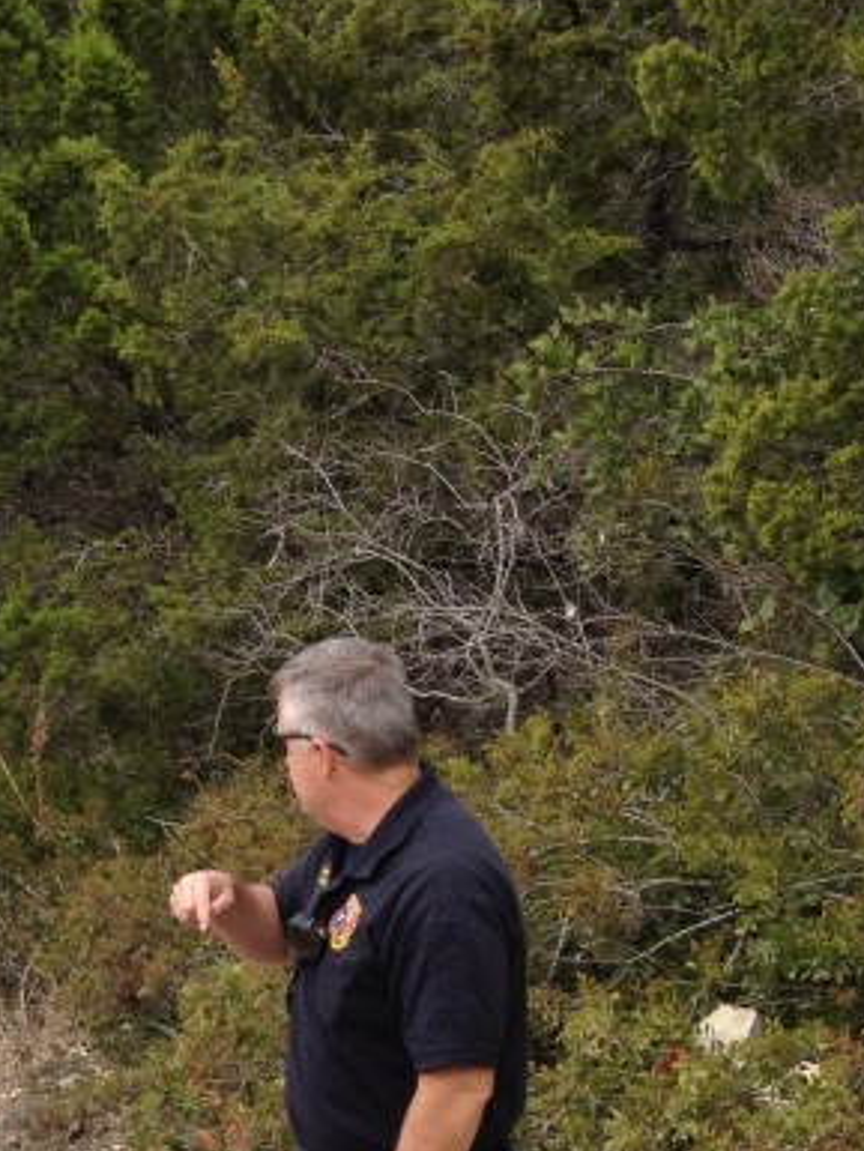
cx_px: -123
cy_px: 1339
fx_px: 3226
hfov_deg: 14.8
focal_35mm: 97
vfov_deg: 19.2
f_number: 2.4
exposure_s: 1/673
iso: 50
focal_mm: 4.28
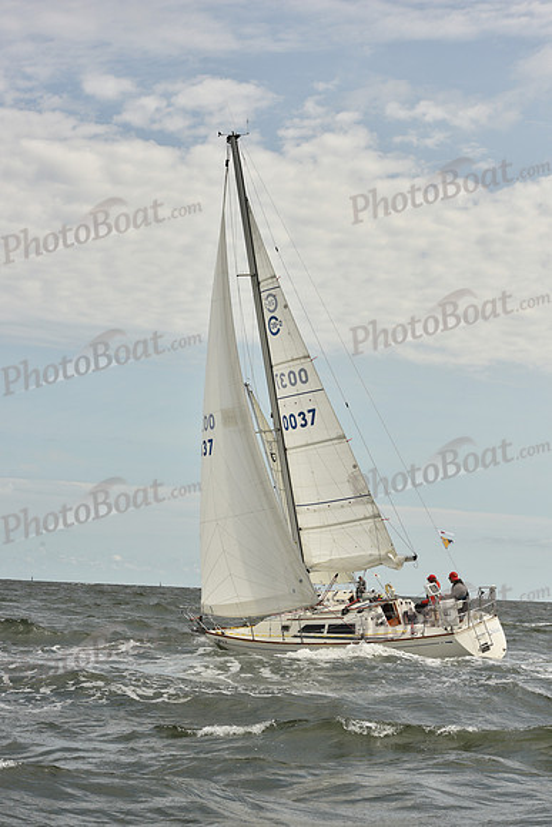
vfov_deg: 28.8
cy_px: 414
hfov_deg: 19.5
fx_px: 1609
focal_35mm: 70
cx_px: 276
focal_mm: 70
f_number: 10
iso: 250
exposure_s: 1/800
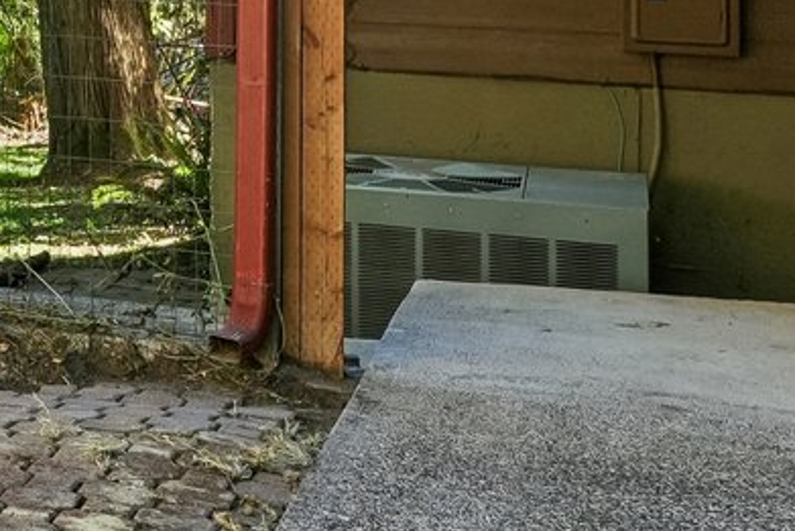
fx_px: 2430
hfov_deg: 15.2
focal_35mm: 110
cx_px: -775
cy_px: -215
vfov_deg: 12.0
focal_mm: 21
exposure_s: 1/80
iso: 400
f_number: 8
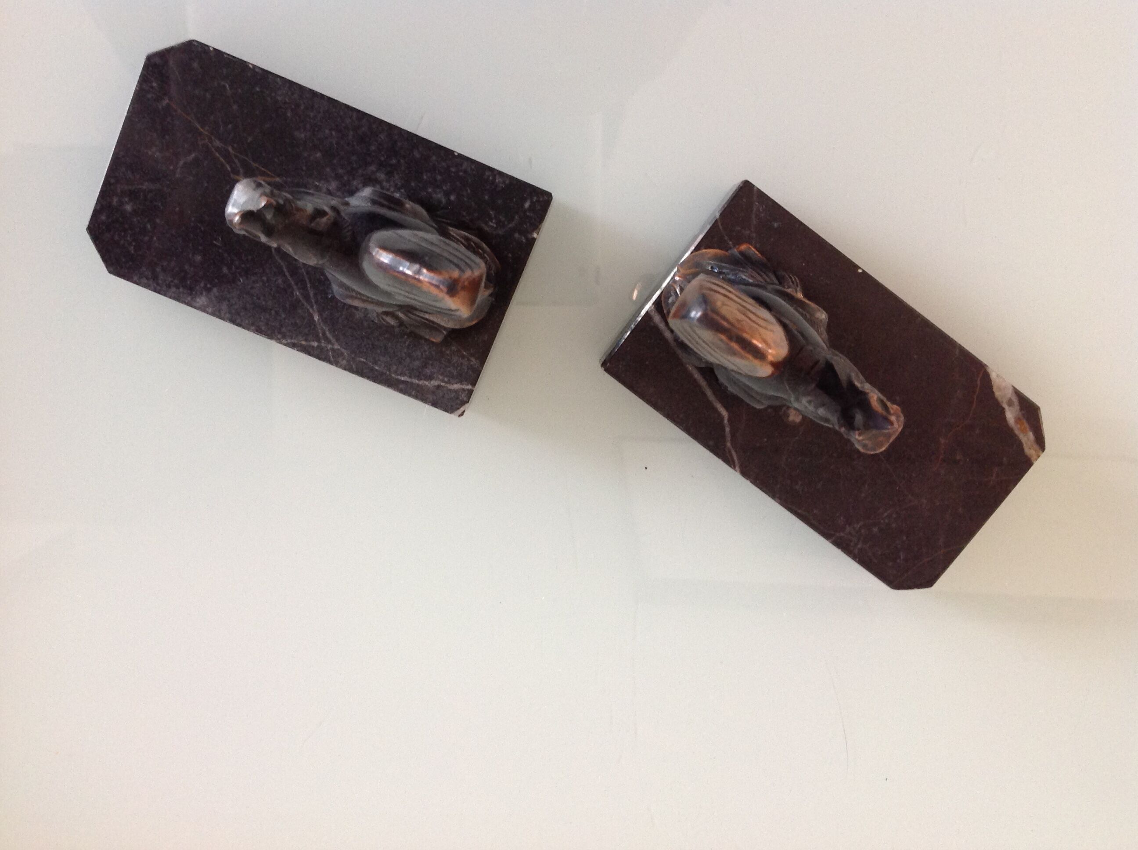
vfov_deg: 40.6
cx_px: 569
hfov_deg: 52.7
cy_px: 425
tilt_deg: -82.9
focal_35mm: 35
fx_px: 1149
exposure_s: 1/15
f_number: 2.4
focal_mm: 4.28
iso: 125
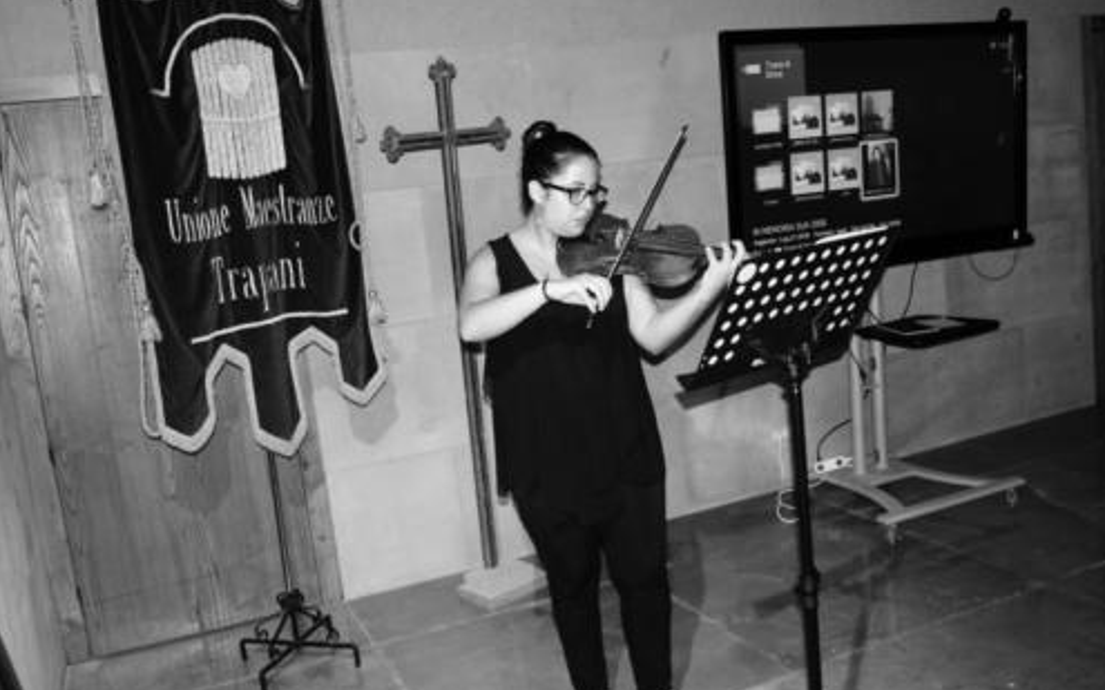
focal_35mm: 34
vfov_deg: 37.2
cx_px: 554
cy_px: 326
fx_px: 1024
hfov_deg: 56.7
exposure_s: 1/60
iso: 400
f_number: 5.6
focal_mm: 22
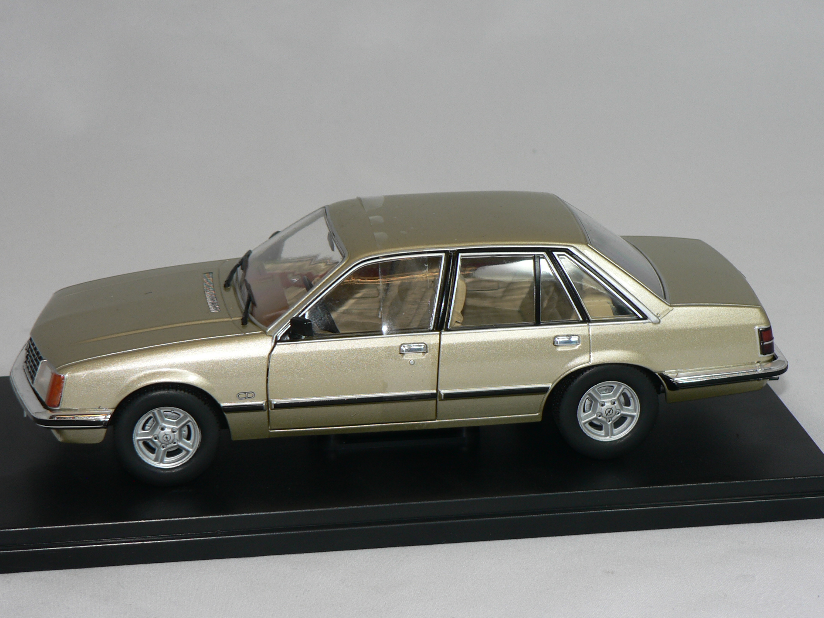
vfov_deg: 15.4
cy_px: 343
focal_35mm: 96
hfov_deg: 20.4
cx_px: 405
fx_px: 2285
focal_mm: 13.4
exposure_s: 1/60
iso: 80
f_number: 3.2
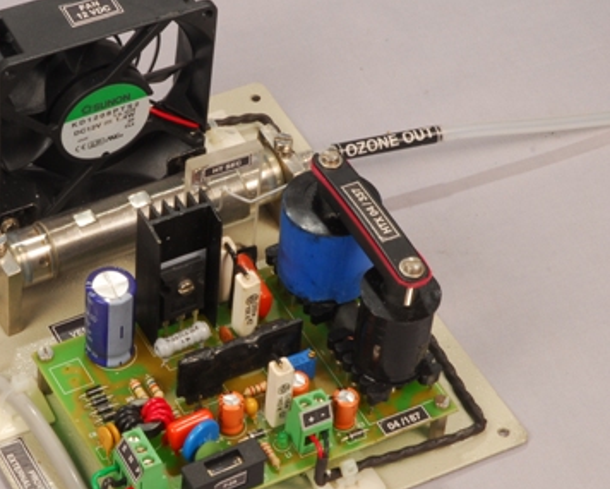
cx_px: 171
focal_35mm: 142
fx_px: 2564
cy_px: 238
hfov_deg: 13.5
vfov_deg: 10.9
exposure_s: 1/250
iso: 200
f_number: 22
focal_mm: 56
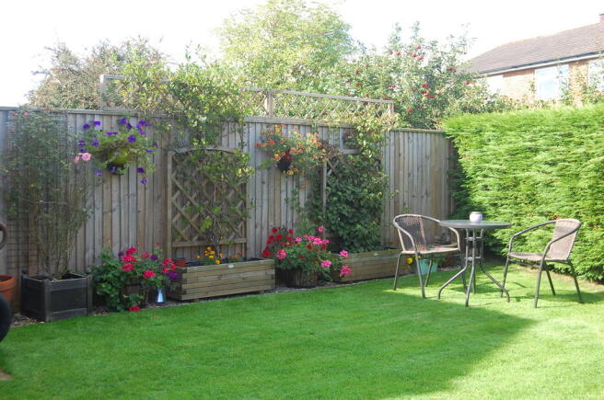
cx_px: 302
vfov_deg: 28.0
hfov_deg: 41.2
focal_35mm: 48
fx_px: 804
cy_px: 200
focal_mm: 32
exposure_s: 1/100
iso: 200
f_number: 5
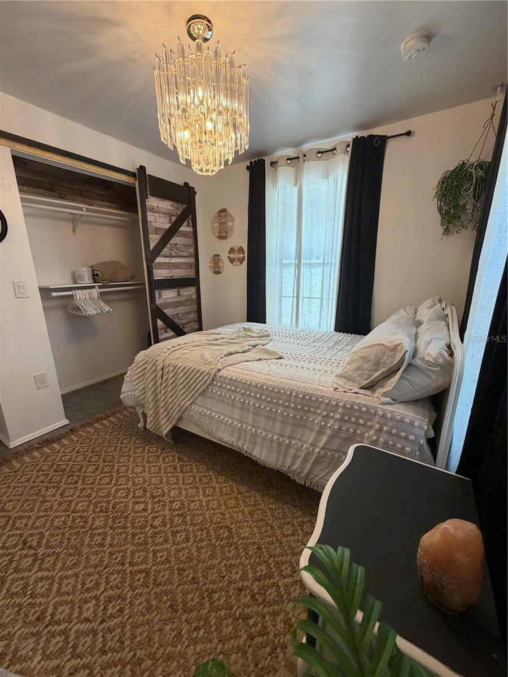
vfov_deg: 102.1
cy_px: 338
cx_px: 254
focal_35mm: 14
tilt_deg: -14.8
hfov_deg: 85.7
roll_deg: +1.0
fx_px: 274
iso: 160
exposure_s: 1/60
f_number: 2.2
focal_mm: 2.22
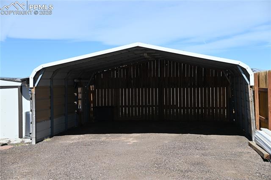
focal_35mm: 65
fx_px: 489
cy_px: 90
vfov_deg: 20.9
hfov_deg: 31.0
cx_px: 136
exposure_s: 1/500
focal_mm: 65
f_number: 5.6
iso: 100
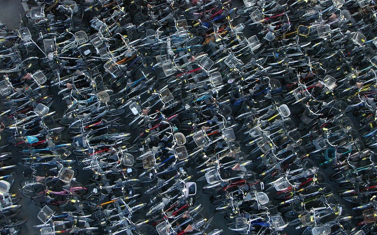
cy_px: 109
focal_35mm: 50
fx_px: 514
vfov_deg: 25.8
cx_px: 191
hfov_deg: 40.3
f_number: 6.7
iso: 800
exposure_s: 1/125
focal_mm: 32
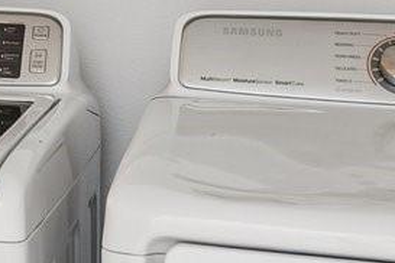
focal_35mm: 120
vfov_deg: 11.3
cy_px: -31
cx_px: -250
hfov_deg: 15.3
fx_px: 1317
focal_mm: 16
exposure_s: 1/1.25
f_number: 8
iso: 160
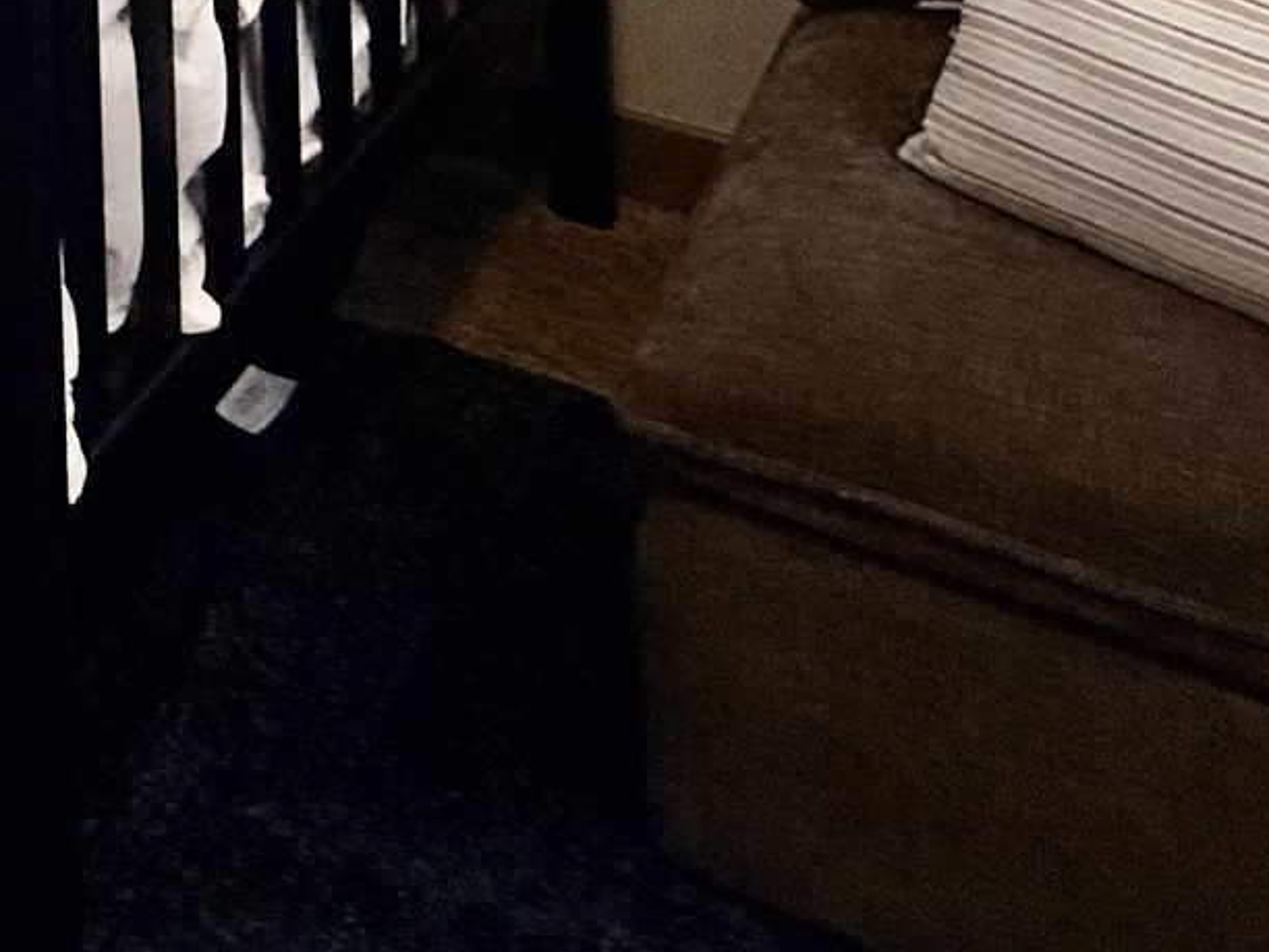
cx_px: -473
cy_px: -1087
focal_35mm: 65
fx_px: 2383
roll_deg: +1.0
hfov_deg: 24.9
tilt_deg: +2.4
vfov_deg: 16.0
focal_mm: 2.22
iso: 64
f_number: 2.2
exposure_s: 1/224
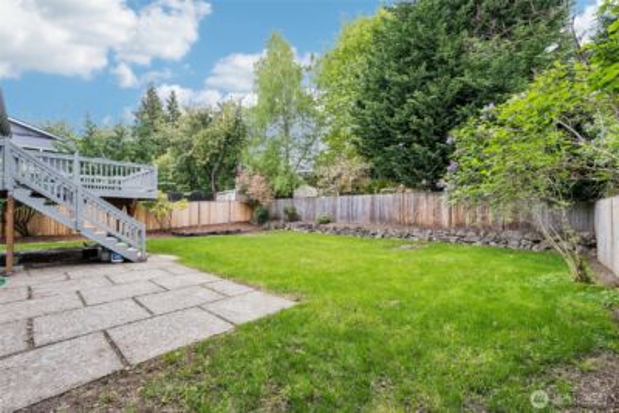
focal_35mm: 15
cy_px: 206
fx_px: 258
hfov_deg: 100.4
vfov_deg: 77.4
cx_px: 310
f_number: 9
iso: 250
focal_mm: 10
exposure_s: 1/8
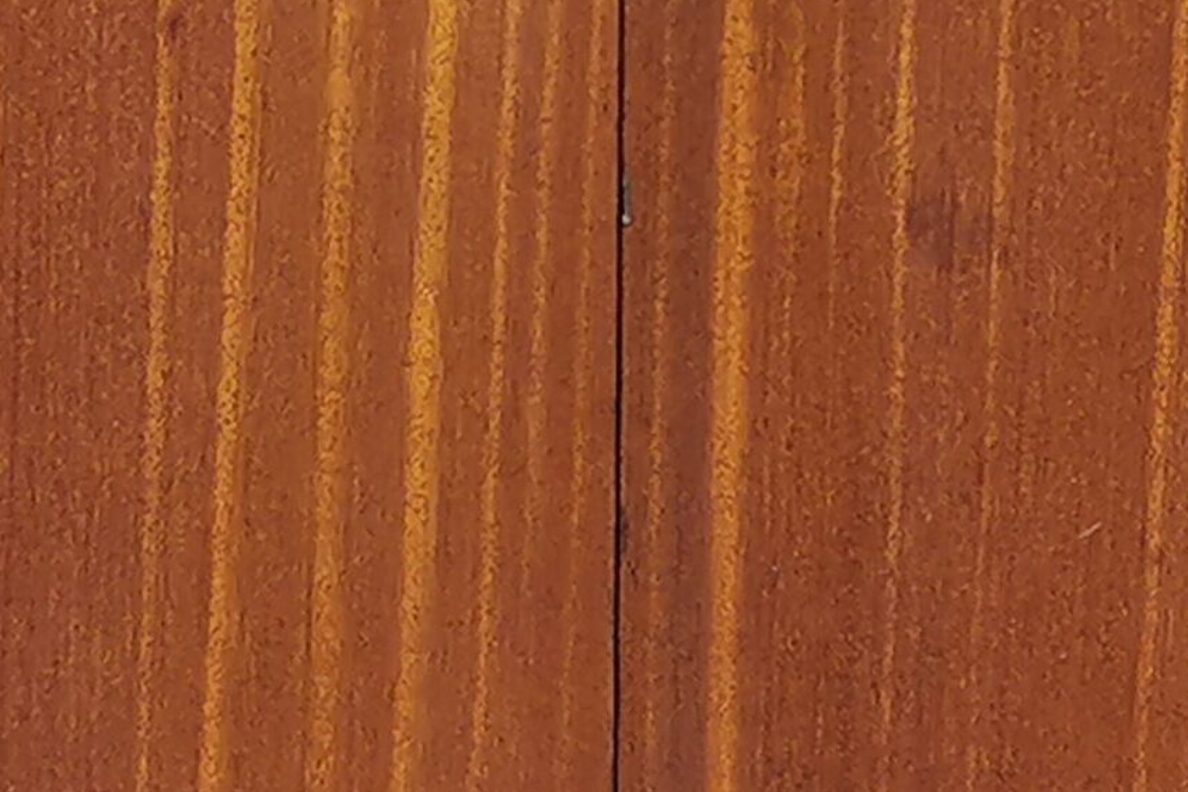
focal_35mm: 188
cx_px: 602
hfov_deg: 10.9
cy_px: -108
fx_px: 6202
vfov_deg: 7.3
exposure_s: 1/100
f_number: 1.8
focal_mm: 5.58
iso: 125
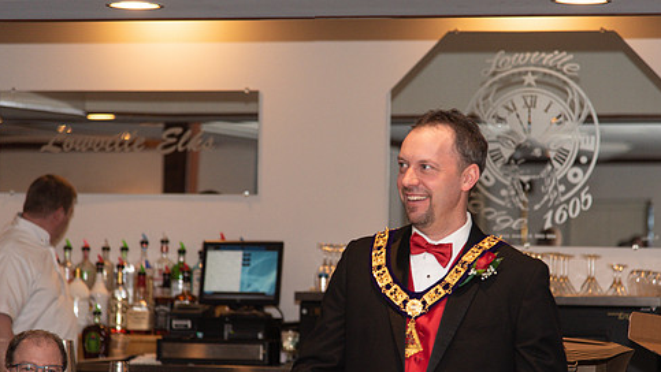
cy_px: 254
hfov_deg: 14.2
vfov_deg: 8.0
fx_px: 2647
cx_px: 372
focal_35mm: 151
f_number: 4
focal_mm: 120
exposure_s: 1/200
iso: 800
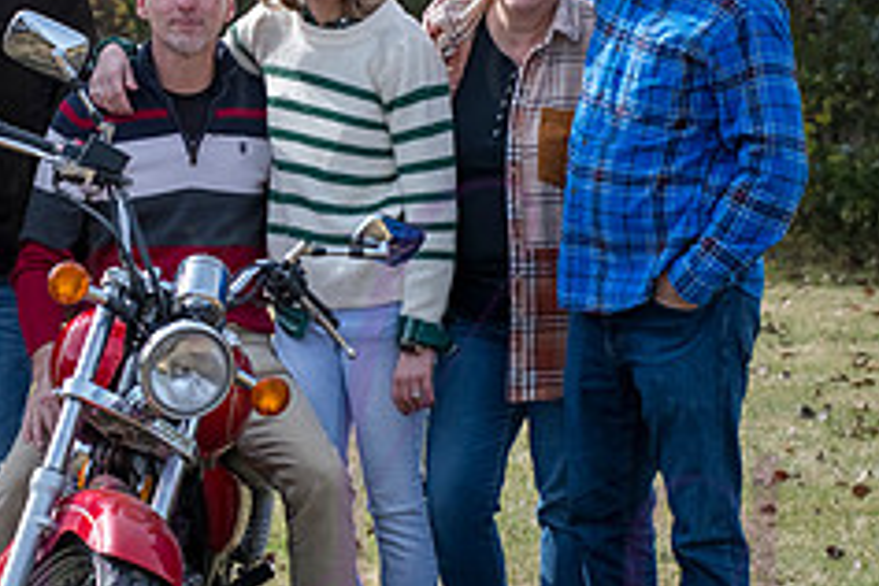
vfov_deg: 7.0
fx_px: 4785
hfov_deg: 10.5
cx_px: 234
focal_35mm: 196
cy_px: 254
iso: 400
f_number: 6.3
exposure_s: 1/1000
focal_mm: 80
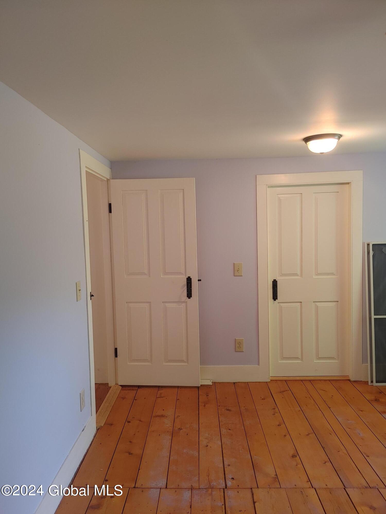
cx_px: 193
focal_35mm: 26
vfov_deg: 67.3
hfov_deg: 53.1
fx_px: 387
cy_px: 257
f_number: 1.8
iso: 250
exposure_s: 1/60
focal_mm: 4.81
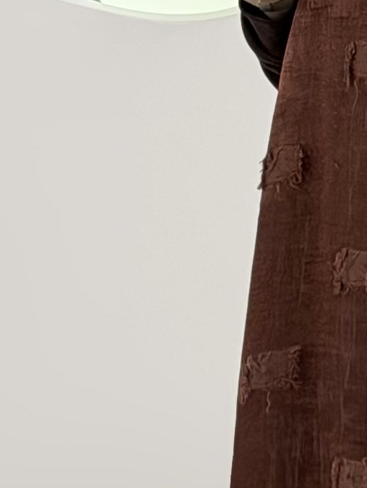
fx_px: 4013
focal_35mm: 284
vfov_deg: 7.0
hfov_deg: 5.2
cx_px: 348
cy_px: 37
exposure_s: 1/121
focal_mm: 6.76
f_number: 1.78
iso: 64
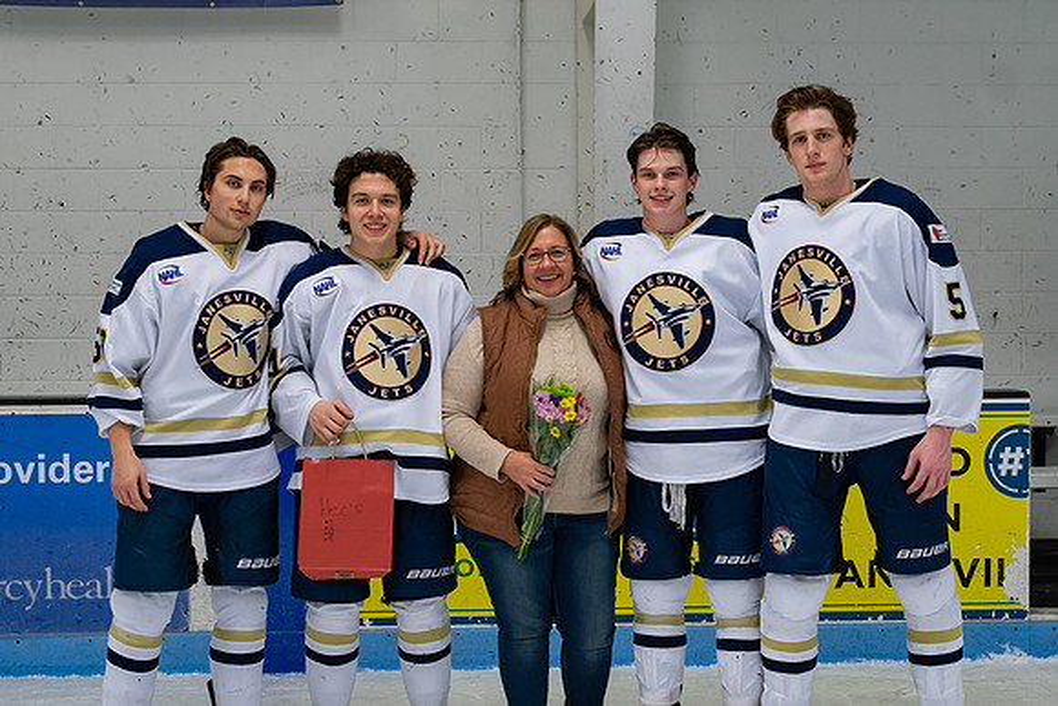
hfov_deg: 29.7
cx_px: 565
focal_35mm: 68
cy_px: 383
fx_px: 1994
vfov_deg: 20.1
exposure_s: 1/250
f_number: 4
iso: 640
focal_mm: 36
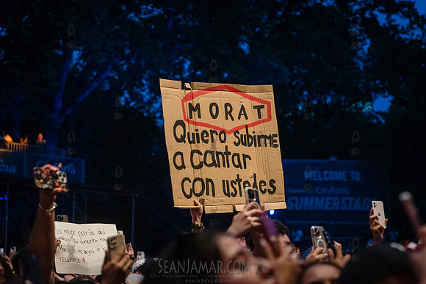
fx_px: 947
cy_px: 142
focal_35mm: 80
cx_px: 213
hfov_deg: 25.4
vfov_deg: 17.1
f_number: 4
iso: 6400
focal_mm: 80
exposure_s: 1/640
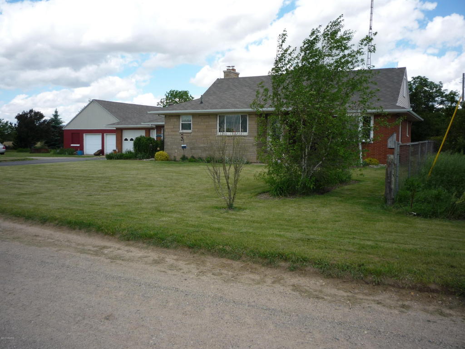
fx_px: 430
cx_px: 232
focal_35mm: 32
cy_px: 174
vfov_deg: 44.2
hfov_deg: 56.8
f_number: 4.5
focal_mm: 5.2
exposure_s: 1/400
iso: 100
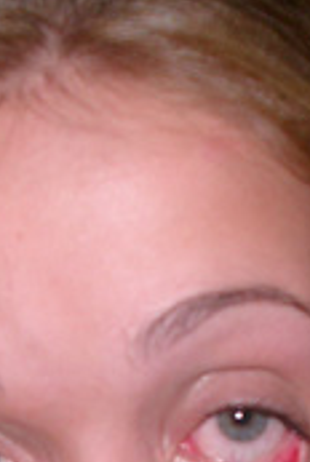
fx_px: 1827
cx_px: 176
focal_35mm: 142
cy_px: 505
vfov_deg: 14.1
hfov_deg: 9.7
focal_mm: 7.6
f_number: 2.6
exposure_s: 1/60
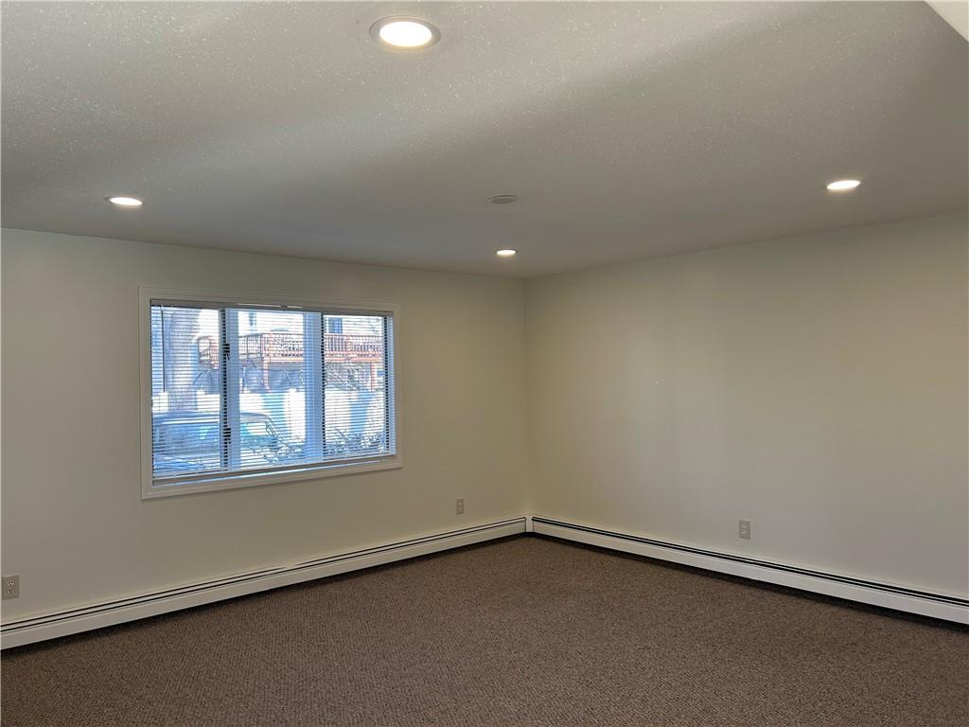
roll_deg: +0.7
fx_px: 728
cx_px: 484
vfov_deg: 53.1
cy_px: 364
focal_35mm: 26
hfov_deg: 67.3
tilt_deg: +1.4
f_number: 1.5
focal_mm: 5.7
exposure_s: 1/161
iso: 50
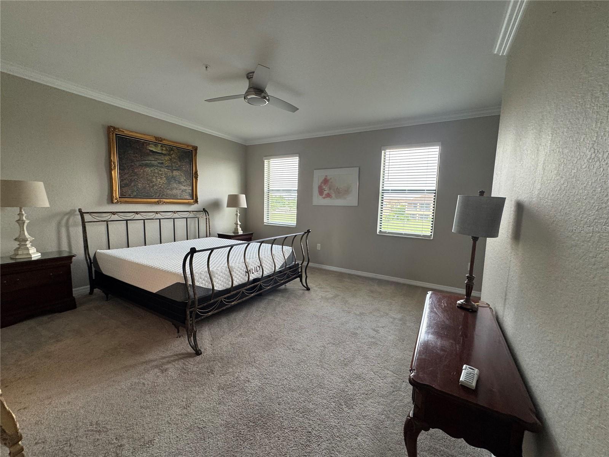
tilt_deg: -4.9
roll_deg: -1.6
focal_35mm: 14
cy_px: 228
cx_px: 304
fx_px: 246
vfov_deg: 85.7
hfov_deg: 102.1
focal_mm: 2.22
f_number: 2.2
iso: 160
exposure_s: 1/120
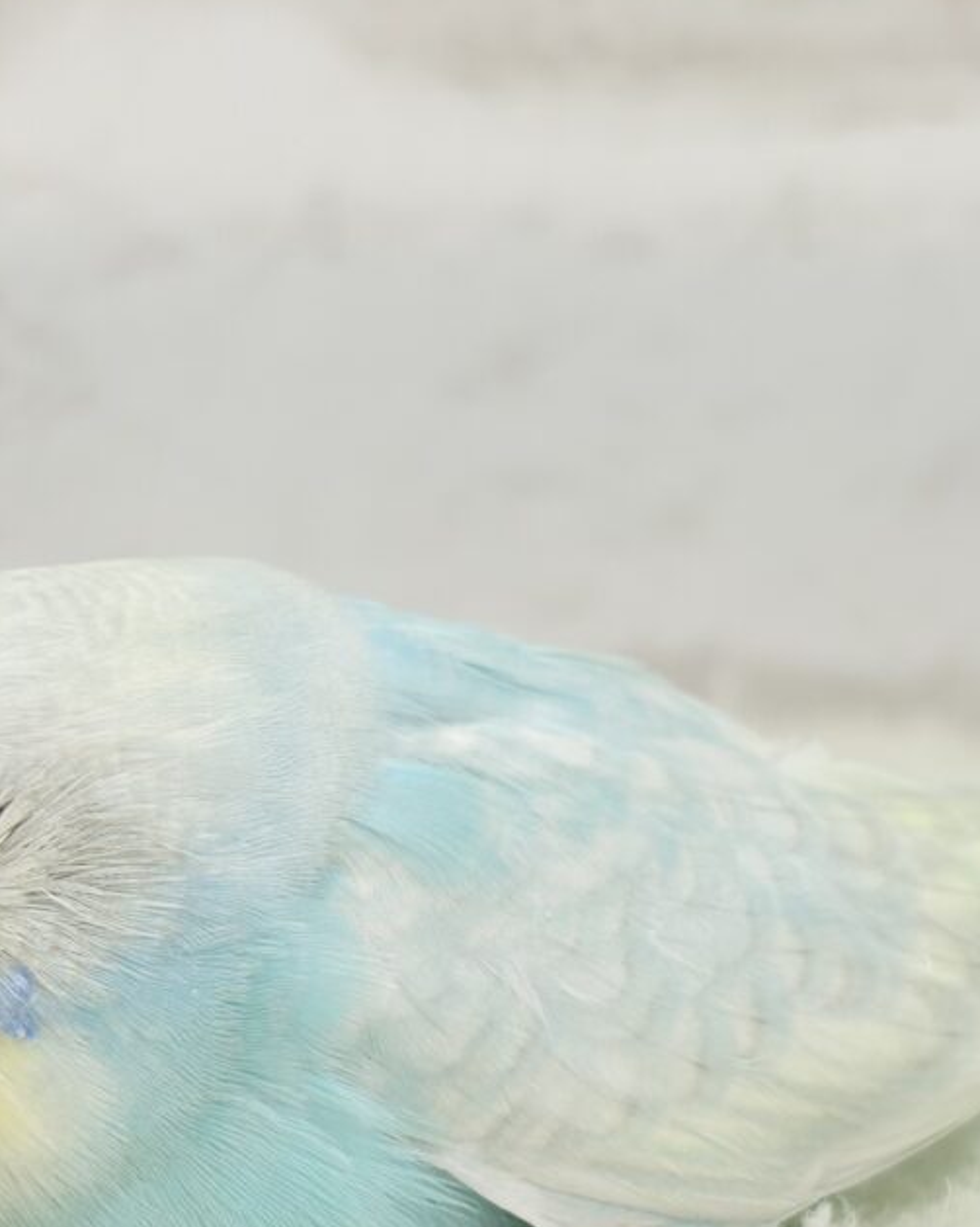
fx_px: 3518
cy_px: 793
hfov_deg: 15.9
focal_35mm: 97
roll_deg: +0.0
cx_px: 418
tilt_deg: -9.2
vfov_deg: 19.7
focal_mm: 5.96
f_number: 1.6
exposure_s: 1/100
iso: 64
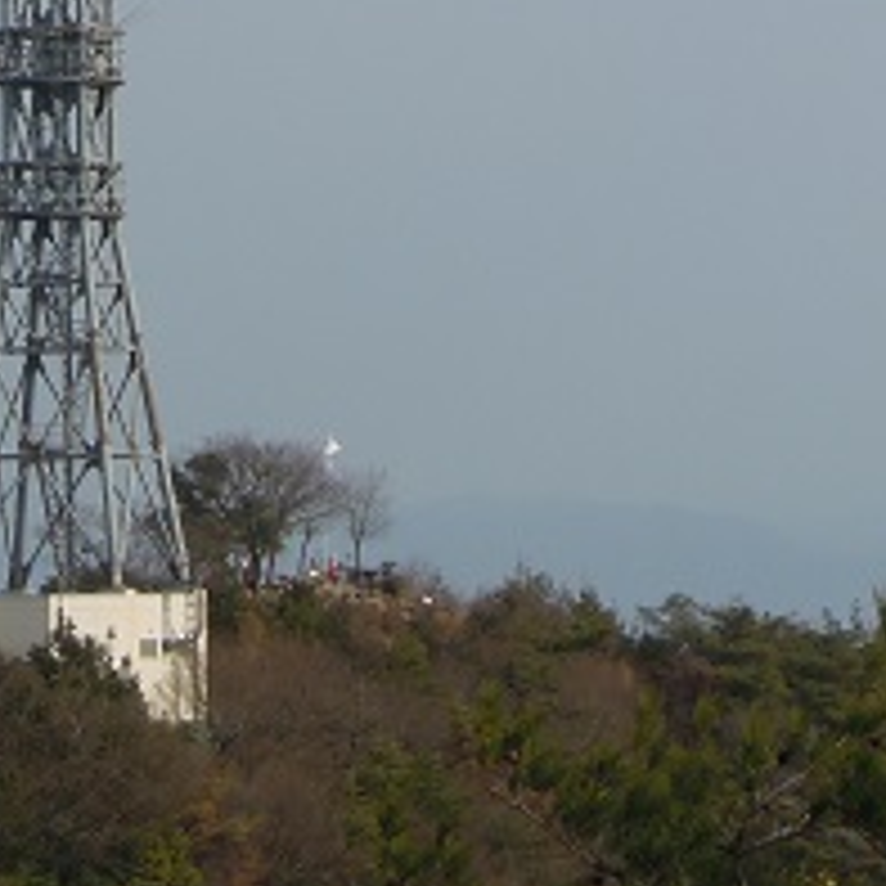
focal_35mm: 269
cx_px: -31
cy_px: 171
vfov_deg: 6.5
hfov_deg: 6.5
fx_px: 7790
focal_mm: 17.9
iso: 160
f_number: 5.5
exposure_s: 1/1000
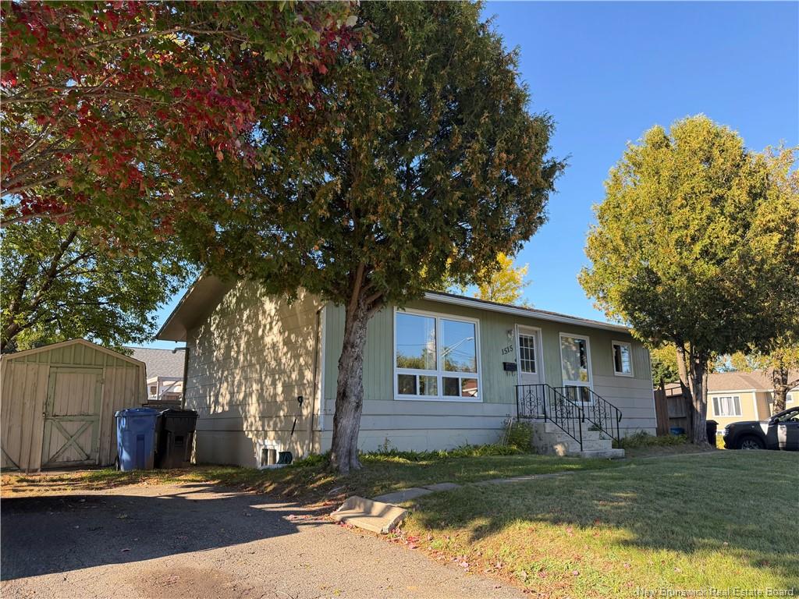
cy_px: 300
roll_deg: -0.4
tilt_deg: +12.0
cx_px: 400
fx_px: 554
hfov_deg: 71.6
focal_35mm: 24
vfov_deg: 56.8
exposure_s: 1/943
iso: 100
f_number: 1.78
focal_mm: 6.76
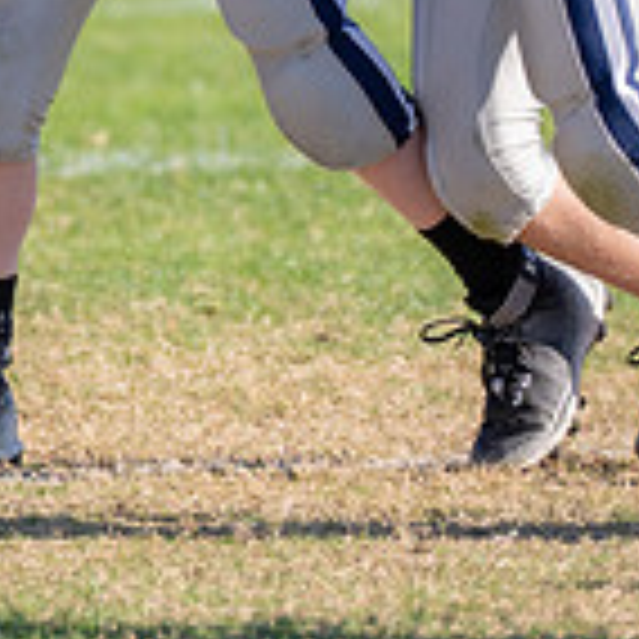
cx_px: 36
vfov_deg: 1.5
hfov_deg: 1.5
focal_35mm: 1203
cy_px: -462
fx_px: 25124
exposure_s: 1/1600
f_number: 2.8
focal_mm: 200
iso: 100
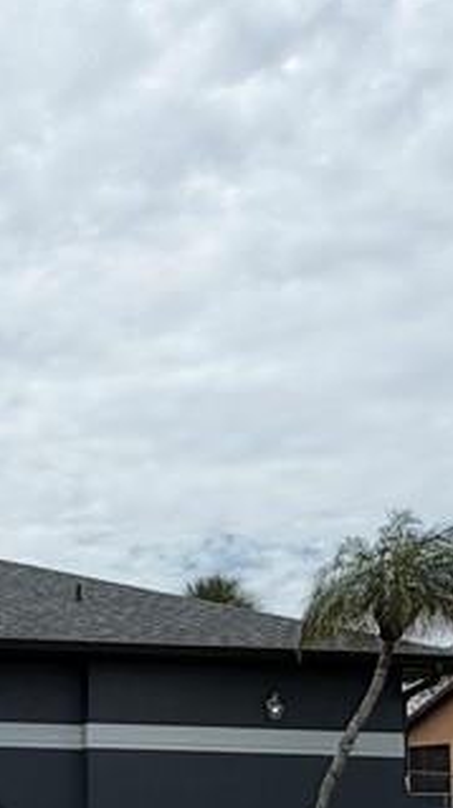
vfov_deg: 40.0
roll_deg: -1.5
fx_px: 1048
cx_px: -104
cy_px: 676
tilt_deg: +5.6
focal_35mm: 49
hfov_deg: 22.3
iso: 20
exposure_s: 1/1848
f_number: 2.2
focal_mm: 2.22
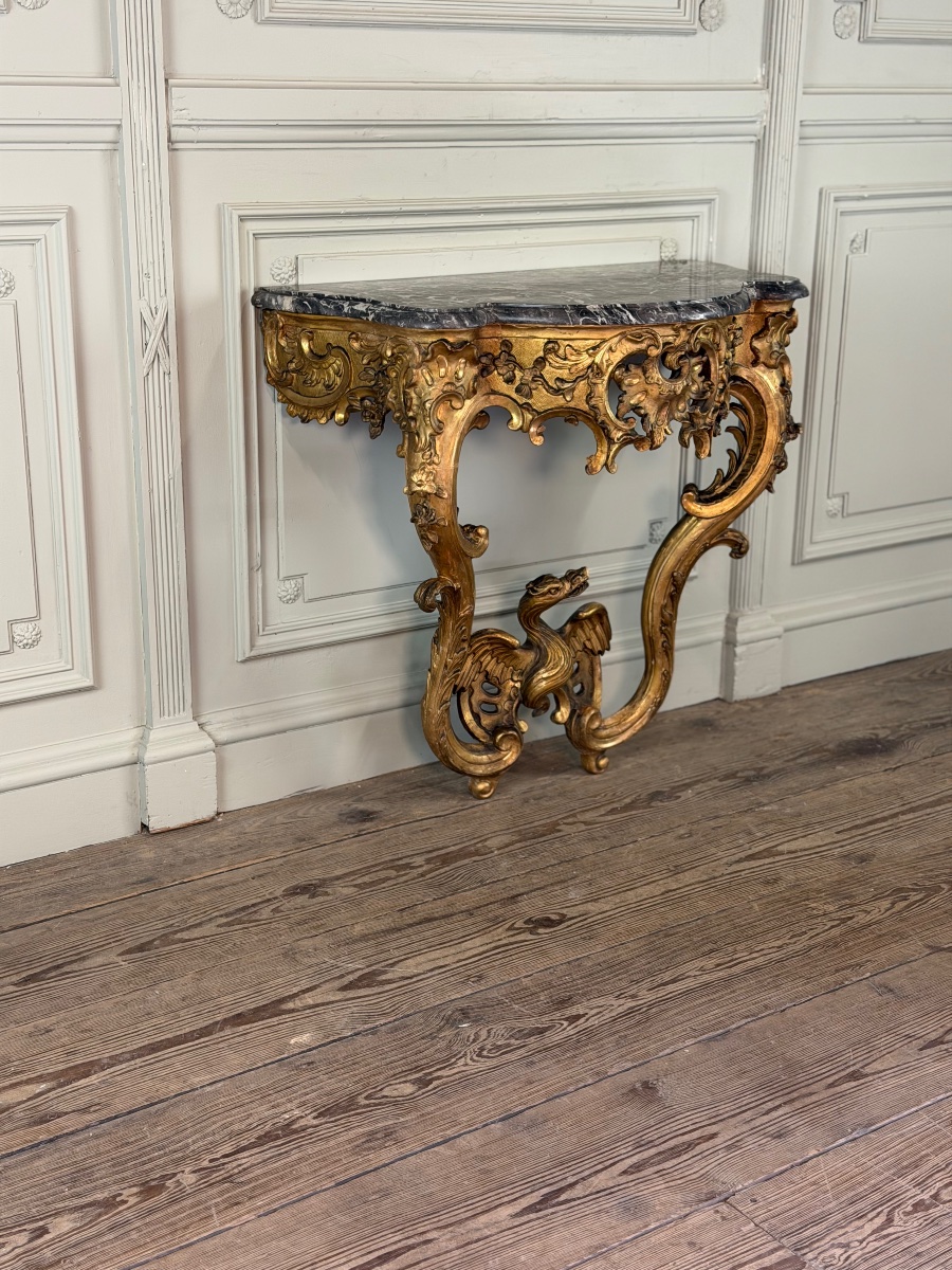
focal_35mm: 48
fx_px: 1760
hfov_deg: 30.3
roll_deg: -0.2
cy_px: 635
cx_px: 476
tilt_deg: -17.3
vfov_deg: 39.7
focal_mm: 6.76
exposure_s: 1/50
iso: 125
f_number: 1.78
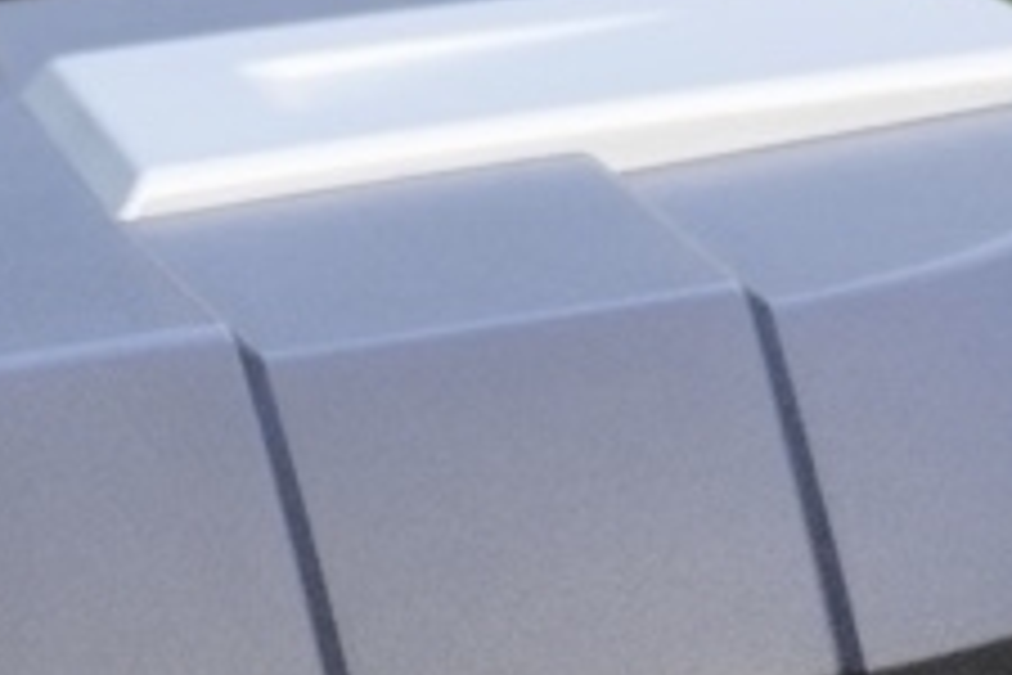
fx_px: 8686
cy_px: 1431
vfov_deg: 4.4
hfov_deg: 6.6
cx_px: -135
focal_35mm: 309
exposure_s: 1/60
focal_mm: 43
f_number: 5.6
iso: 250
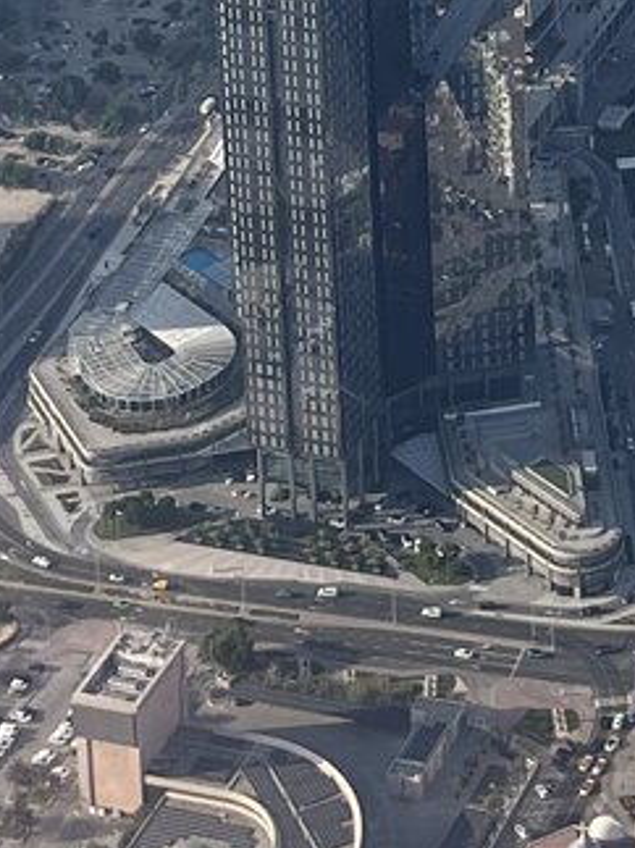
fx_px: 3549
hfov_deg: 9.9
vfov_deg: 11.9
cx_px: 952
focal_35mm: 145
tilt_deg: -12.7
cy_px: -937
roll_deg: +0.5
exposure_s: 1/598
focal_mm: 5.1
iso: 50
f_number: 1.6
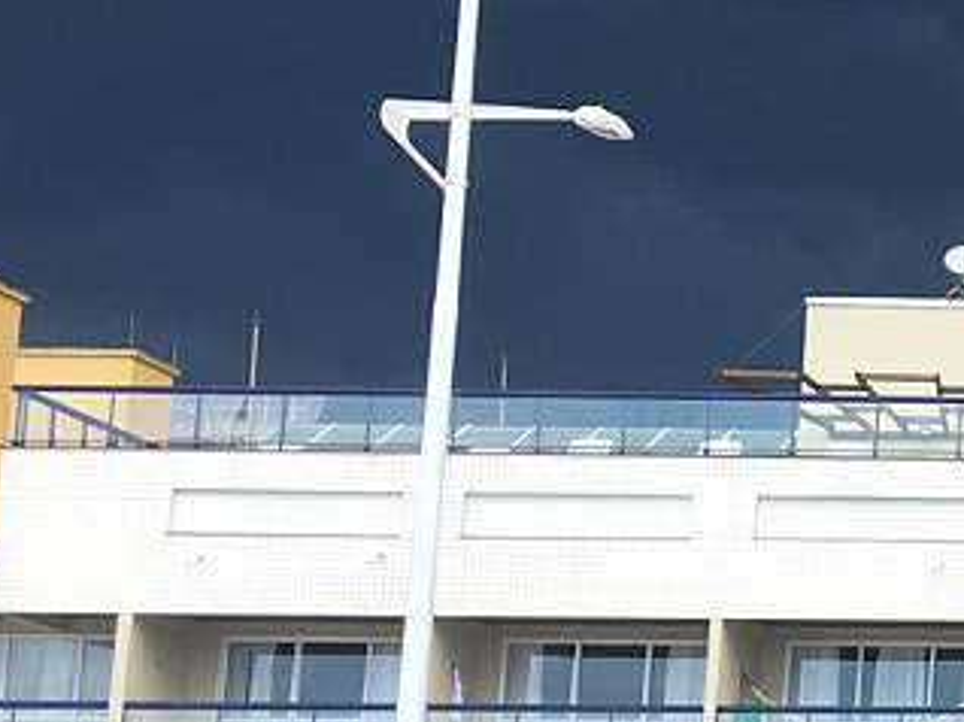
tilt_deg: +13.2
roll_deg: -0.1
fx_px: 4063
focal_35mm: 146
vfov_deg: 10.1
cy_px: 358
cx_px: 2110
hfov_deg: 11.7
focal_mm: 4.15
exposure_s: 1/171
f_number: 2.2
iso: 25
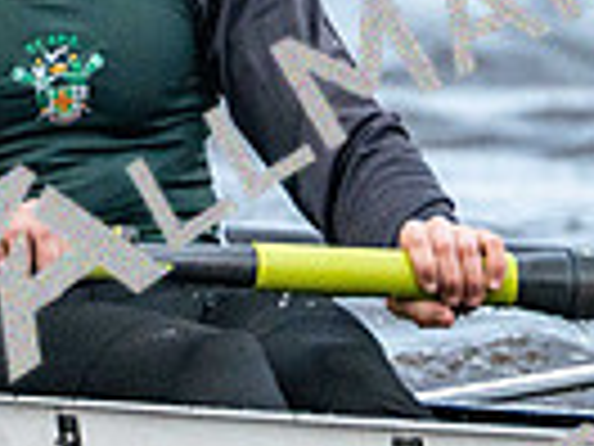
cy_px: -47
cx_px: -400
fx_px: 43431
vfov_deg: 0.6
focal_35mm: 2531
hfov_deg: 0.8
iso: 6400
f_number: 6.3
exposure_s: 1/1600
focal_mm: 600
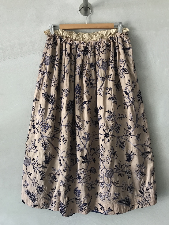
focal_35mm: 28
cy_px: 112
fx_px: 182
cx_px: 84
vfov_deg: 63.4
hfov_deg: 49.7
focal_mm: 3.99
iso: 32
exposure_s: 1/25
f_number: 1.8
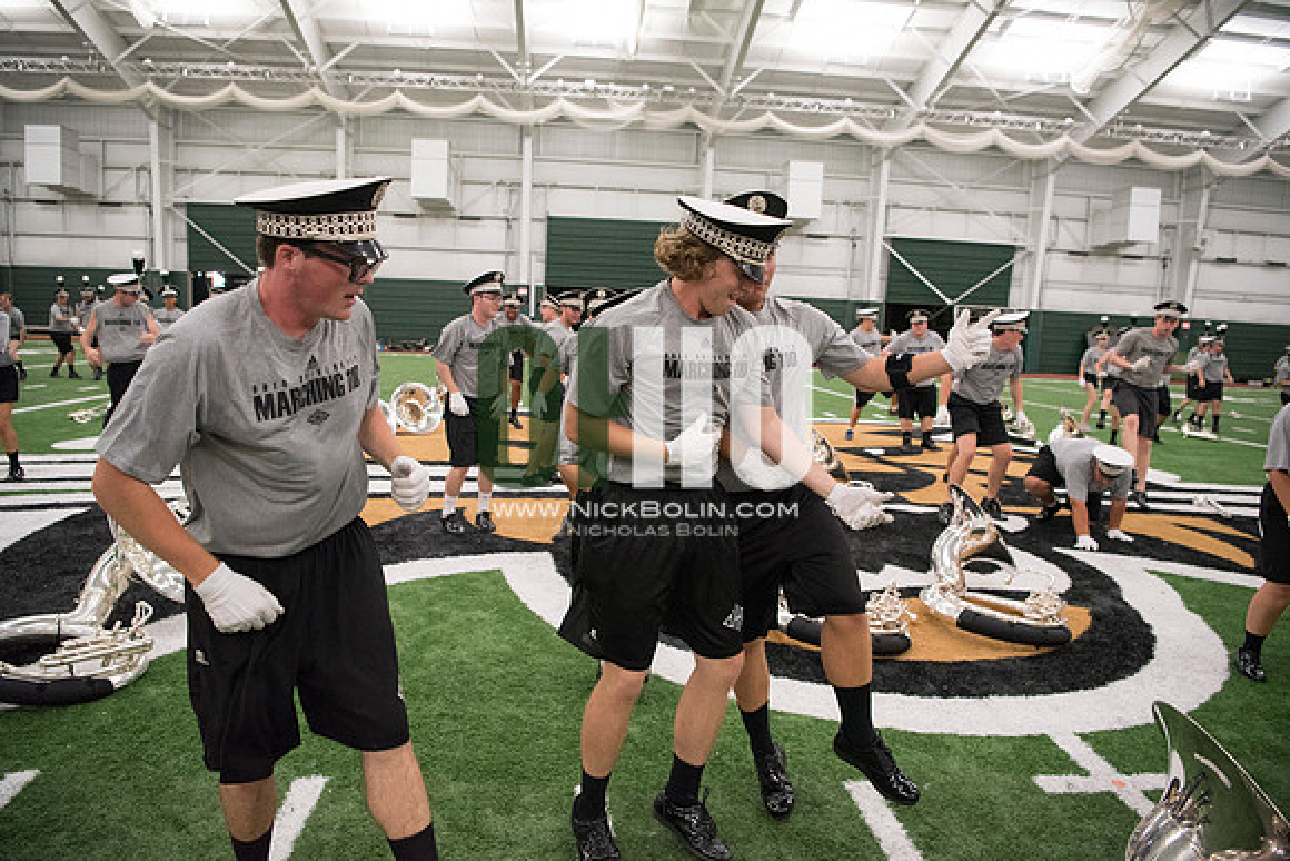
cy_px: 430
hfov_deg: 73.7
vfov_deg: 53.2
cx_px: 645
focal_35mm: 24
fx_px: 860
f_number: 3.2
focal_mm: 24
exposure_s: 1/320
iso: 3200
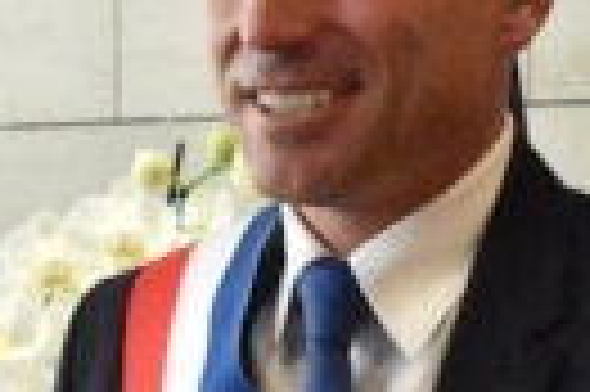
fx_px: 3491
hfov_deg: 9.6
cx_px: 473
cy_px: 397
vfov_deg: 6.4
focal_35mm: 213
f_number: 8
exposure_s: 1/250
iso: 12800
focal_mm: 31
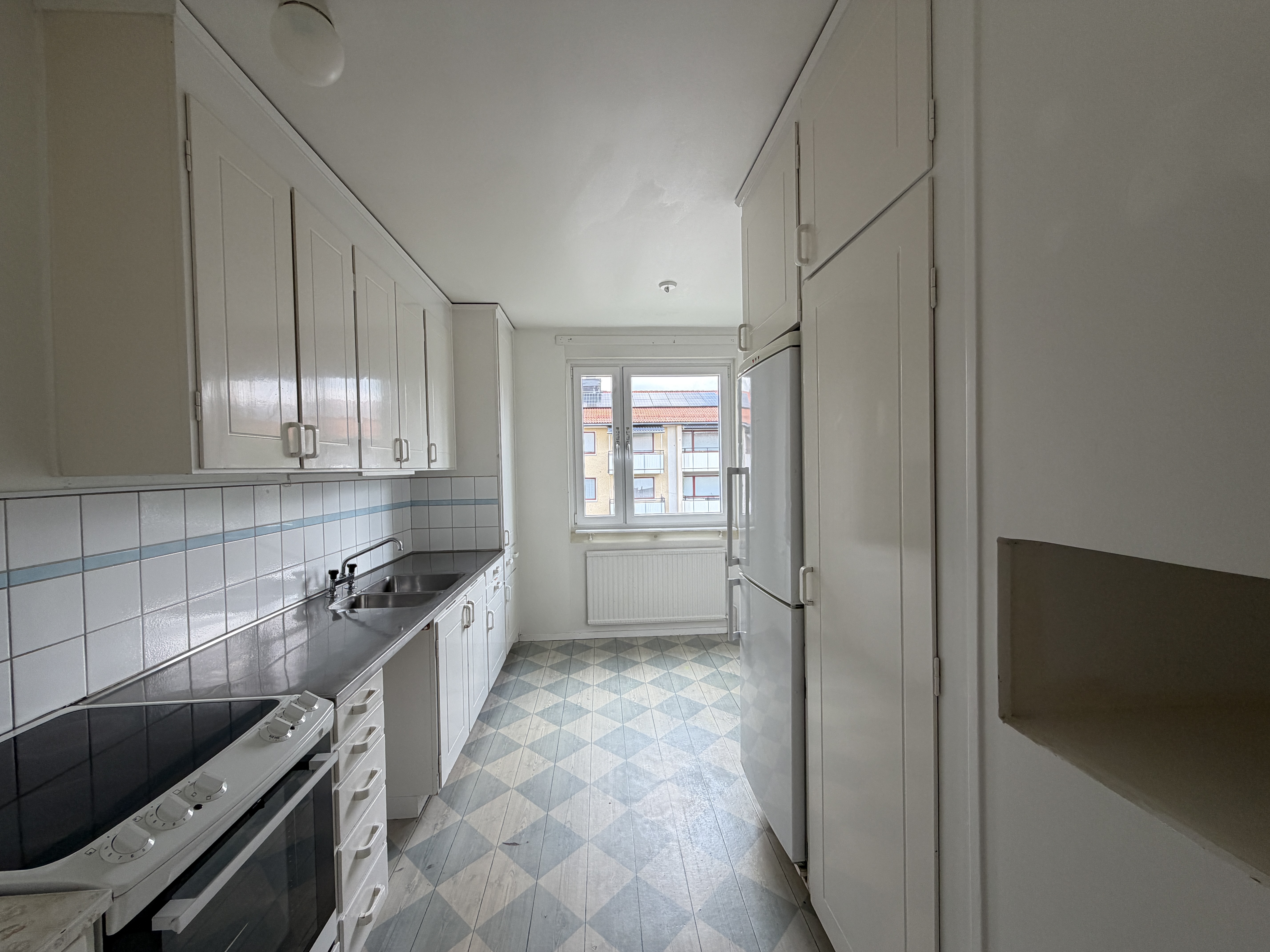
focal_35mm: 14
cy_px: 476
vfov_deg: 85.7
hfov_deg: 102.1
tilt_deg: -1.6
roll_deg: +1.0
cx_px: 635
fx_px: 514
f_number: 2.2
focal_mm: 2.22
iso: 100
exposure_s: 1/121
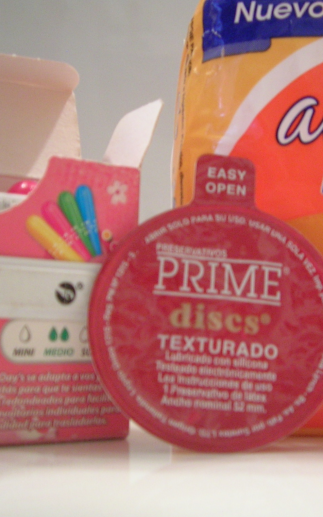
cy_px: 258
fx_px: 704
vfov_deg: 40.3
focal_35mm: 50
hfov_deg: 25.7
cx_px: 221
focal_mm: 5.4
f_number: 2.8
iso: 133
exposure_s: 1/3.7
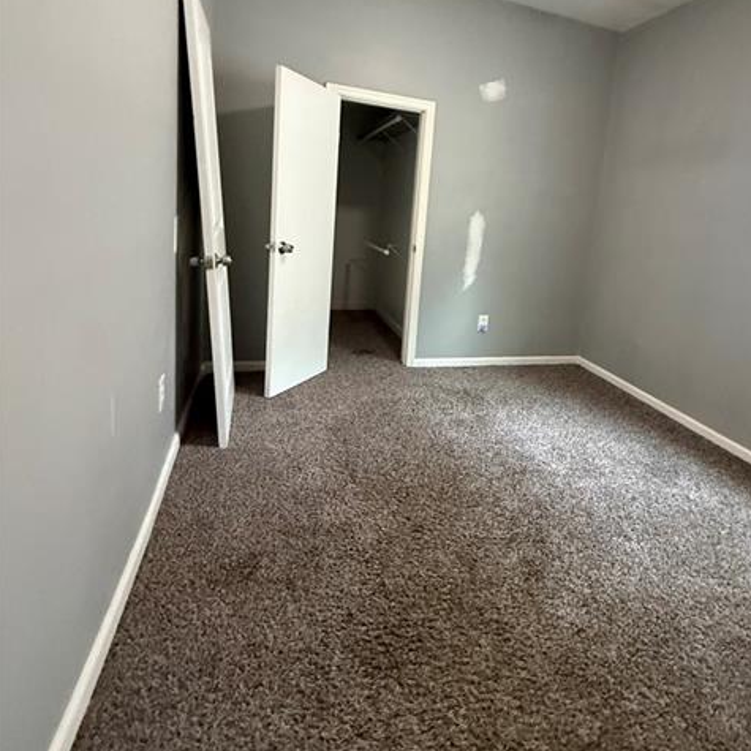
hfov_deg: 74.0
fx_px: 491
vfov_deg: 73.6
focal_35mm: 20
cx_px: 452
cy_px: 285
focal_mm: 2.22
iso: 640
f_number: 2.2
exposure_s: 1/60
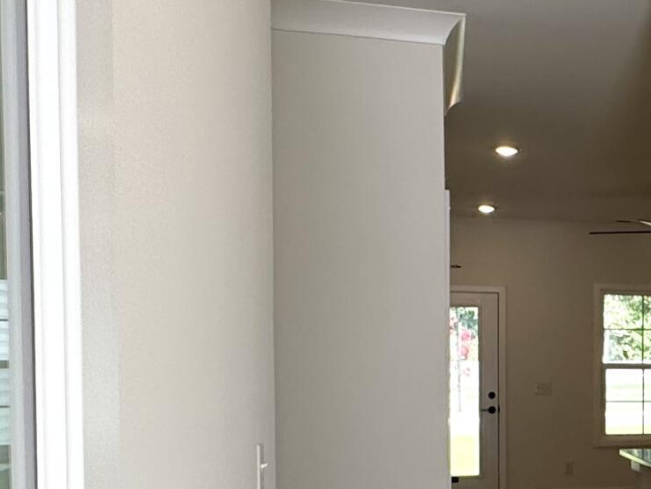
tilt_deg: -2.0
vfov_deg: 25.1
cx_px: 772
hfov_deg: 29.3
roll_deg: -0.6
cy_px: 408
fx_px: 1072
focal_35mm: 57
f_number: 2.2
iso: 40
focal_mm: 2.22
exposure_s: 1/185
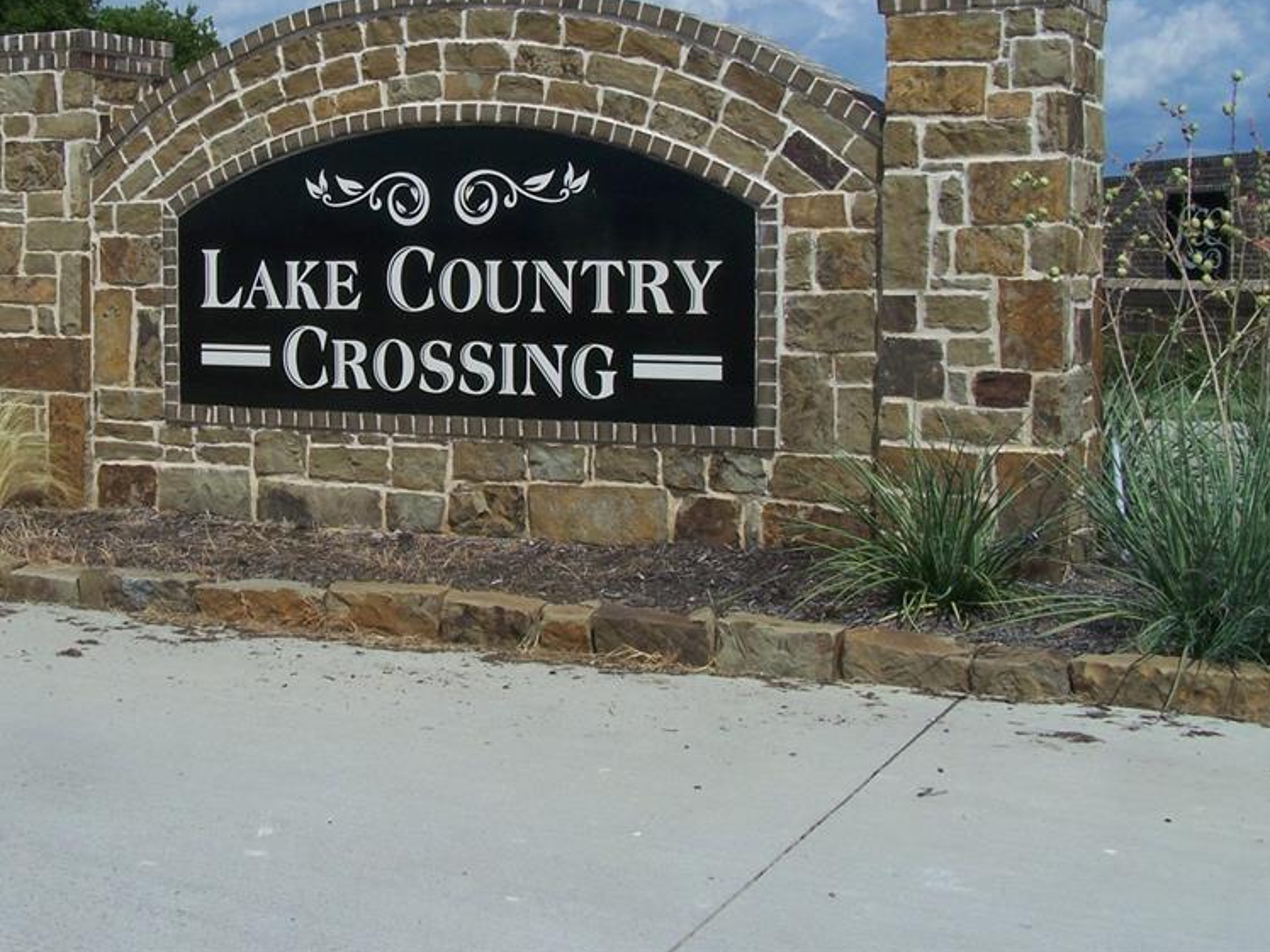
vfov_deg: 27.8
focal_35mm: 52
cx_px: 488
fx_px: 1908
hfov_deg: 36.6
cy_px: 307
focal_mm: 6.3
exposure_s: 1/800
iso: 80
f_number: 5.6
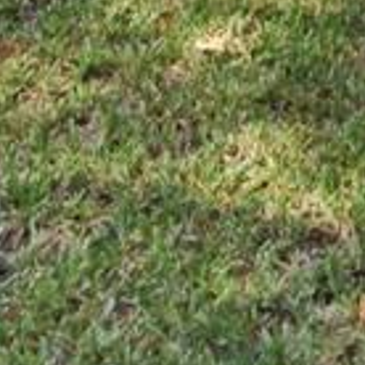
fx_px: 1766
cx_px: 418
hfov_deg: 11.6
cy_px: -684
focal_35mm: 148
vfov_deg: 9.5
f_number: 9
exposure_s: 1/200
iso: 400
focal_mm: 10
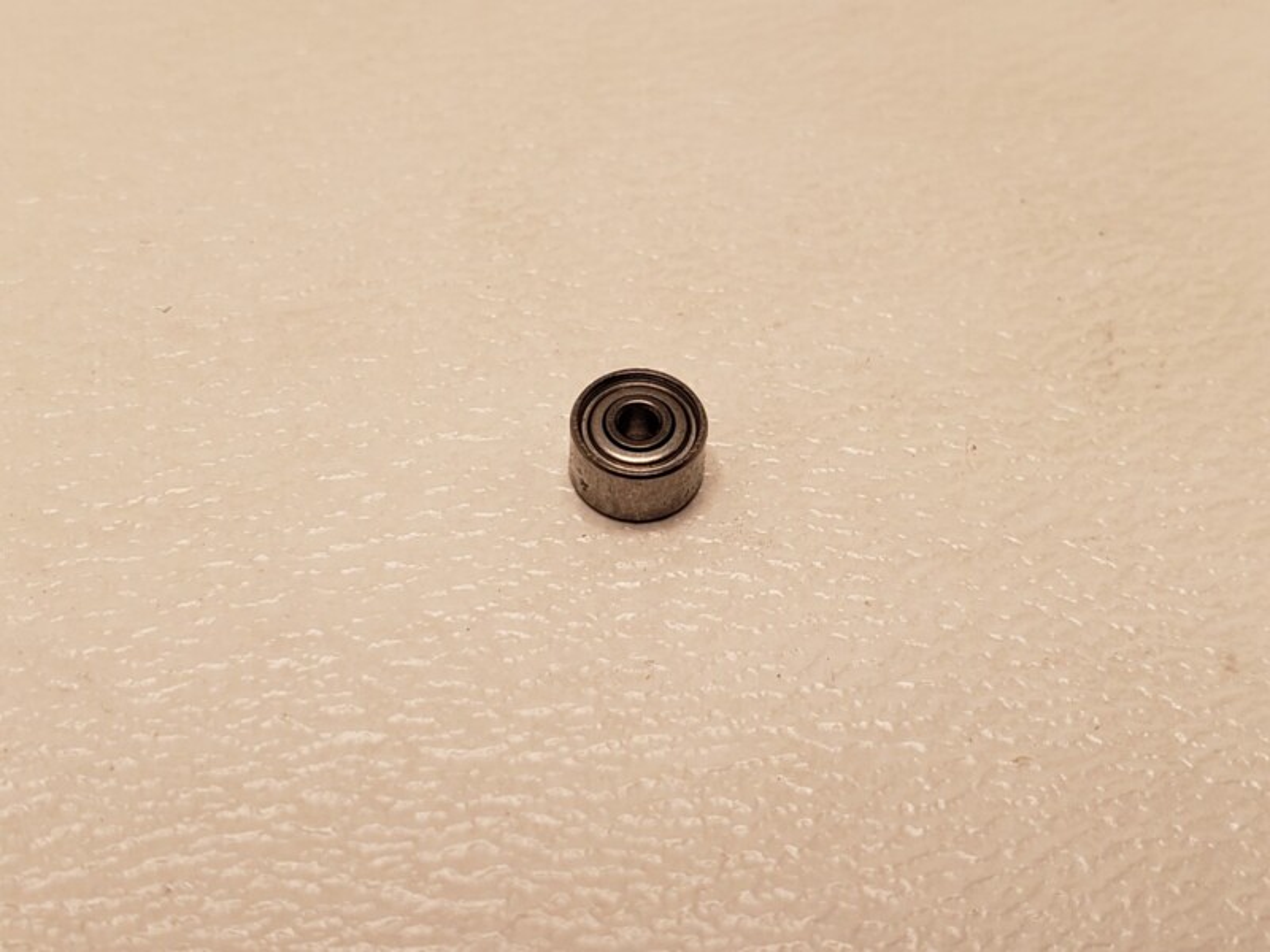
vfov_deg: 53.1
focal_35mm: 26
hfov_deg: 67.3
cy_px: 476
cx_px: 635
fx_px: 954
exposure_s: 1/424
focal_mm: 4.3
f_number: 2.4
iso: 50
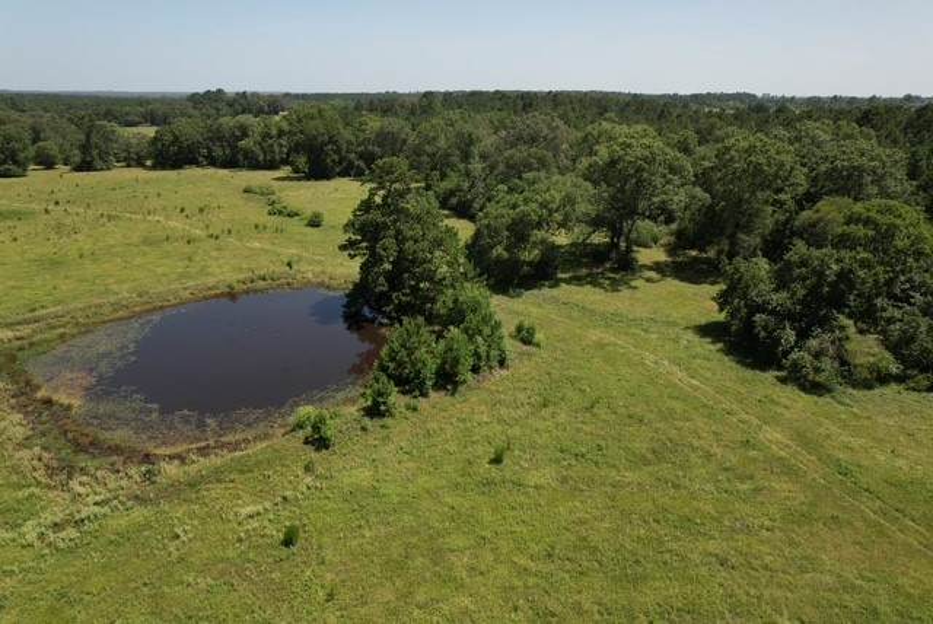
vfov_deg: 57.3
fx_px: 571
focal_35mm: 22
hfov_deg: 78.5
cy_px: 312
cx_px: 466
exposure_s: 1/400
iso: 100
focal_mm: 8.38
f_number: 2.8
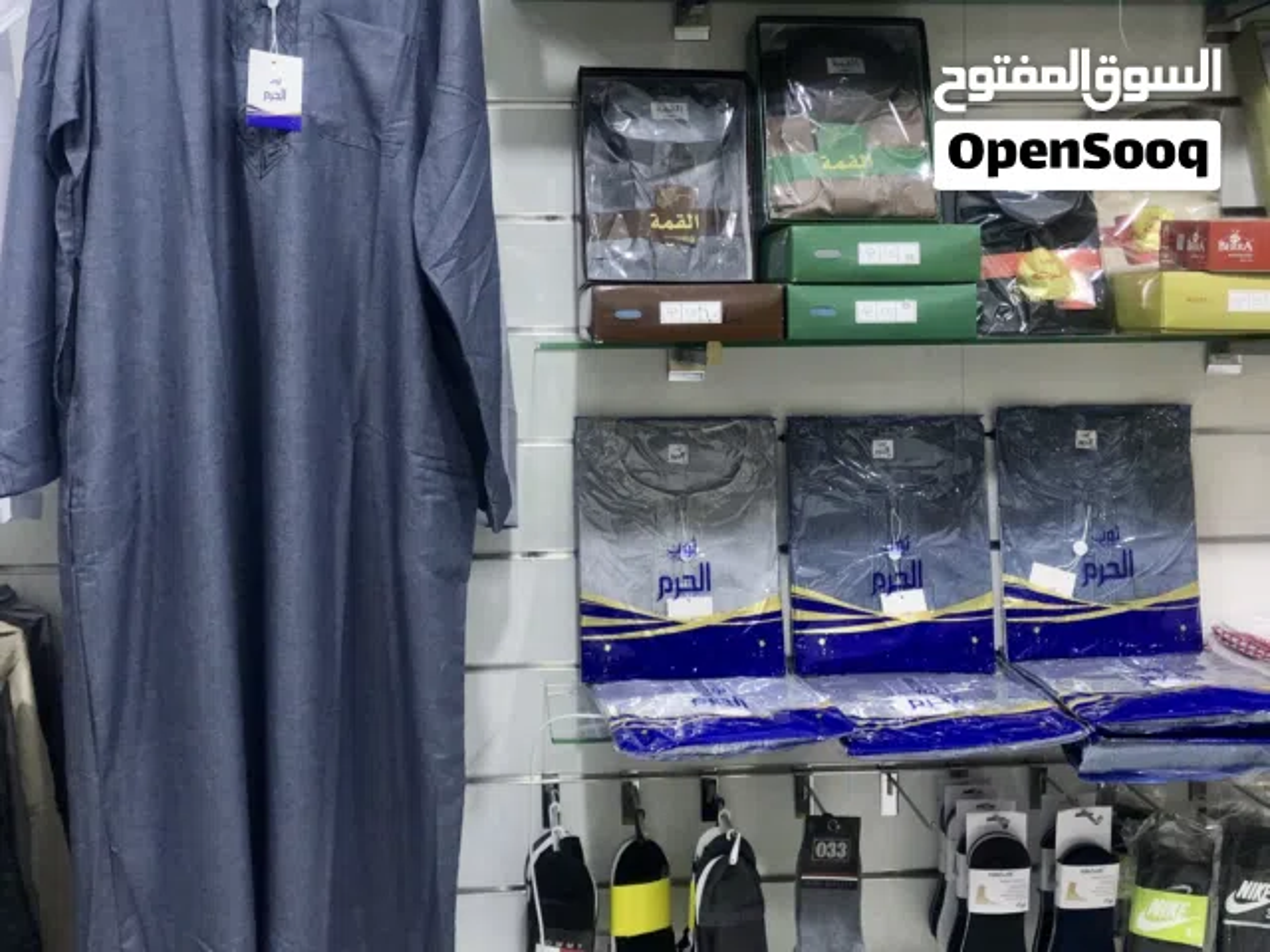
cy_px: 476
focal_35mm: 28
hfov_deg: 63.4
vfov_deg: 49.7
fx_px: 1027
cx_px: 635
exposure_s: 1/17
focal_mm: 4
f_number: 1.8
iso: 50
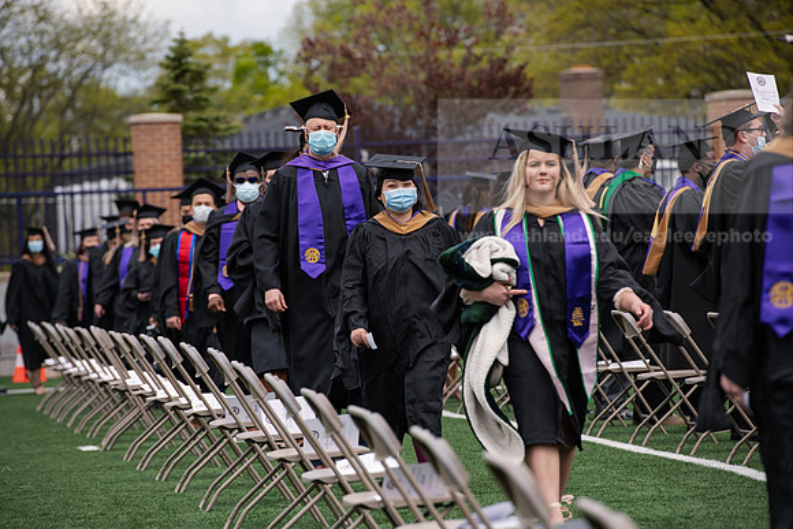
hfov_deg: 10.3
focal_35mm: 200
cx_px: 396
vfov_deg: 6.9
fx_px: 4406
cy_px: 264
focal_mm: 200
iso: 250
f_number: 5.6
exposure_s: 1/640
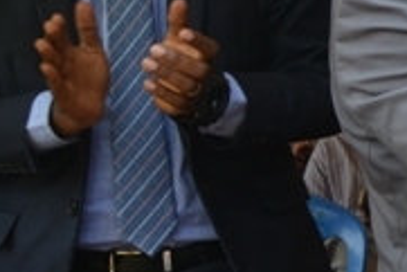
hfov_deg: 11.3
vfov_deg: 9.2
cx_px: 998
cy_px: 156
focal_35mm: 149
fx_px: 1686
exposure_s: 1/125
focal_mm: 18
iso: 100
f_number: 5.6
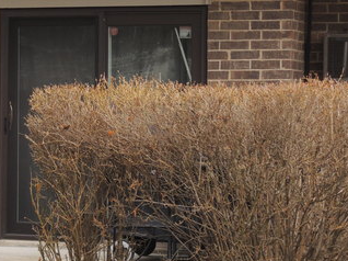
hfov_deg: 12.6
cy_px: 132
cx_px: 3
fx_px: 1557
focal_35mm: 155
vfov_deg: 9.6
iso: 250
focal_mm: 13.8
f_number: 4.7
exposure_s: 1/100
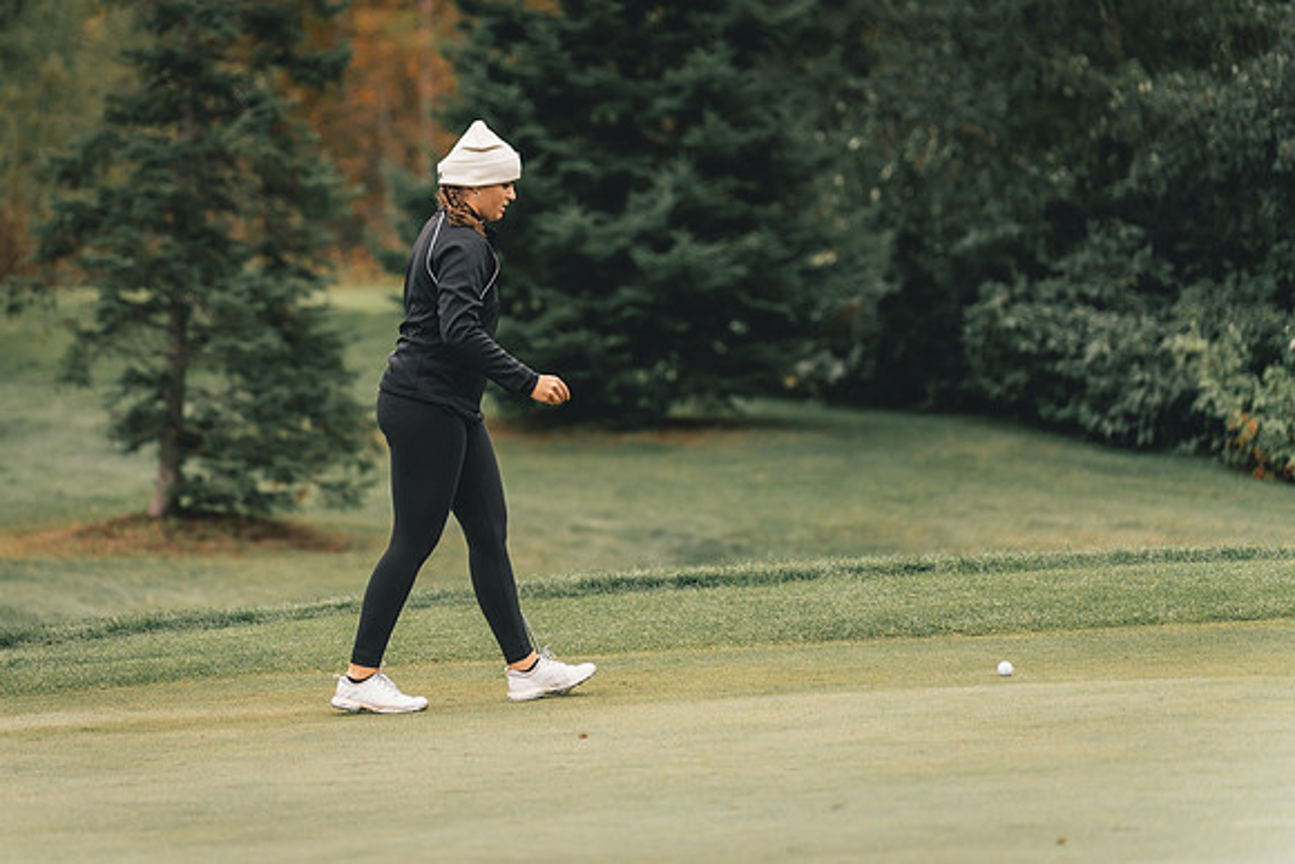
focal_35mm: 177
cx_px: 530
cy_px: 359
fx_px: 6377
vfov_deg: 7.8
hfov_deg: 11.6
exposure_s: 1/3200
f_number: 2.8
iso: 800
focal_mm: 150
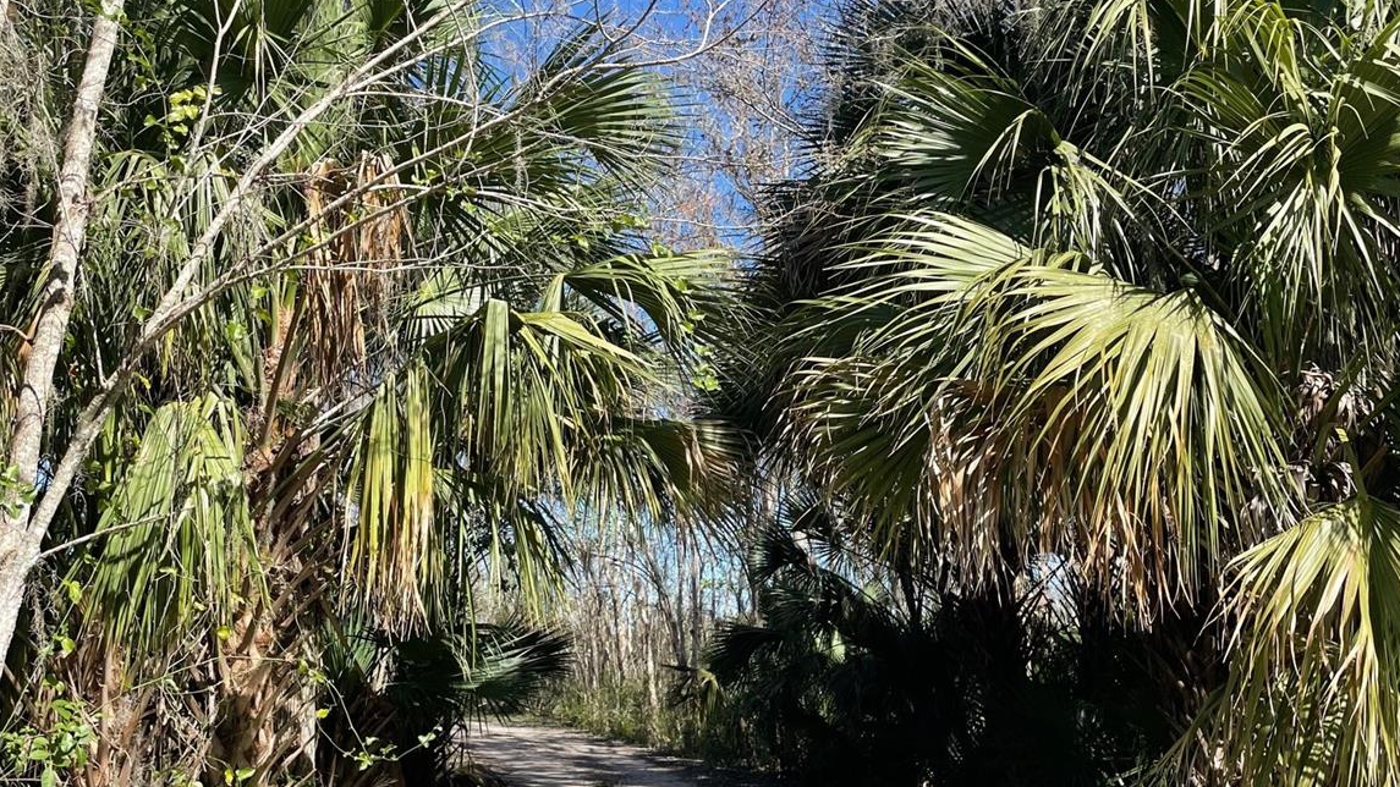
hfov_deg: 52.8
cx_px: 702
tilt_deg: +10.7
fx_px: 1411
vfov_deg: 31.2
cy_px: 396
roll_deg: +2.8
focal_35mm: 38
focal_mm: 4.2
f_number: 1.6
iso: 32
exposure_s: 1/1689
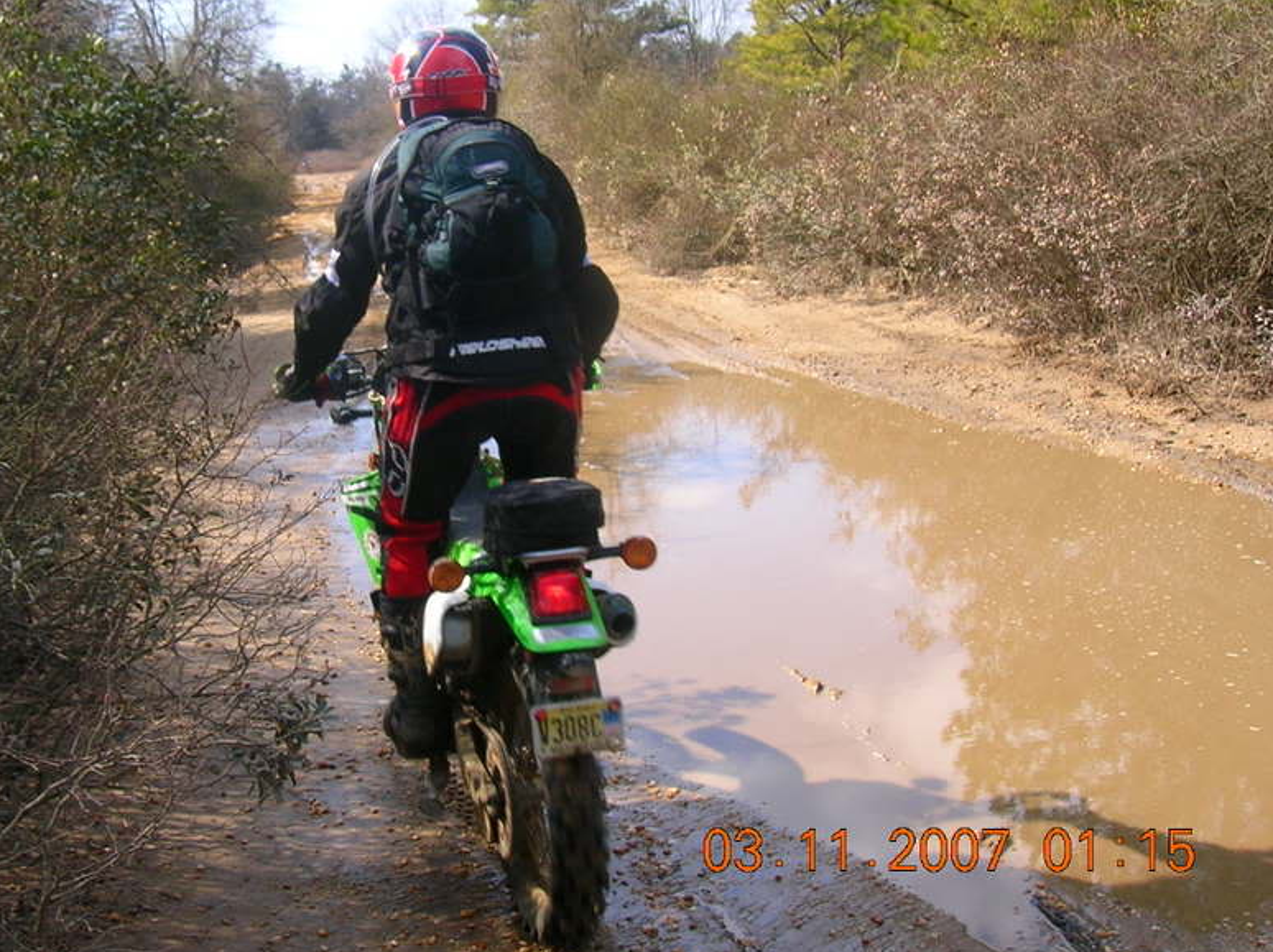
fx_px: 1653
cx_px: 461
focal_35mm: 45
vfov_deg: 32.0
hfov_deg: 41.7
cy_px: 352
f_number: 4.9
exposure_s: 1/151
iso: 50
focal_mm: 5.7
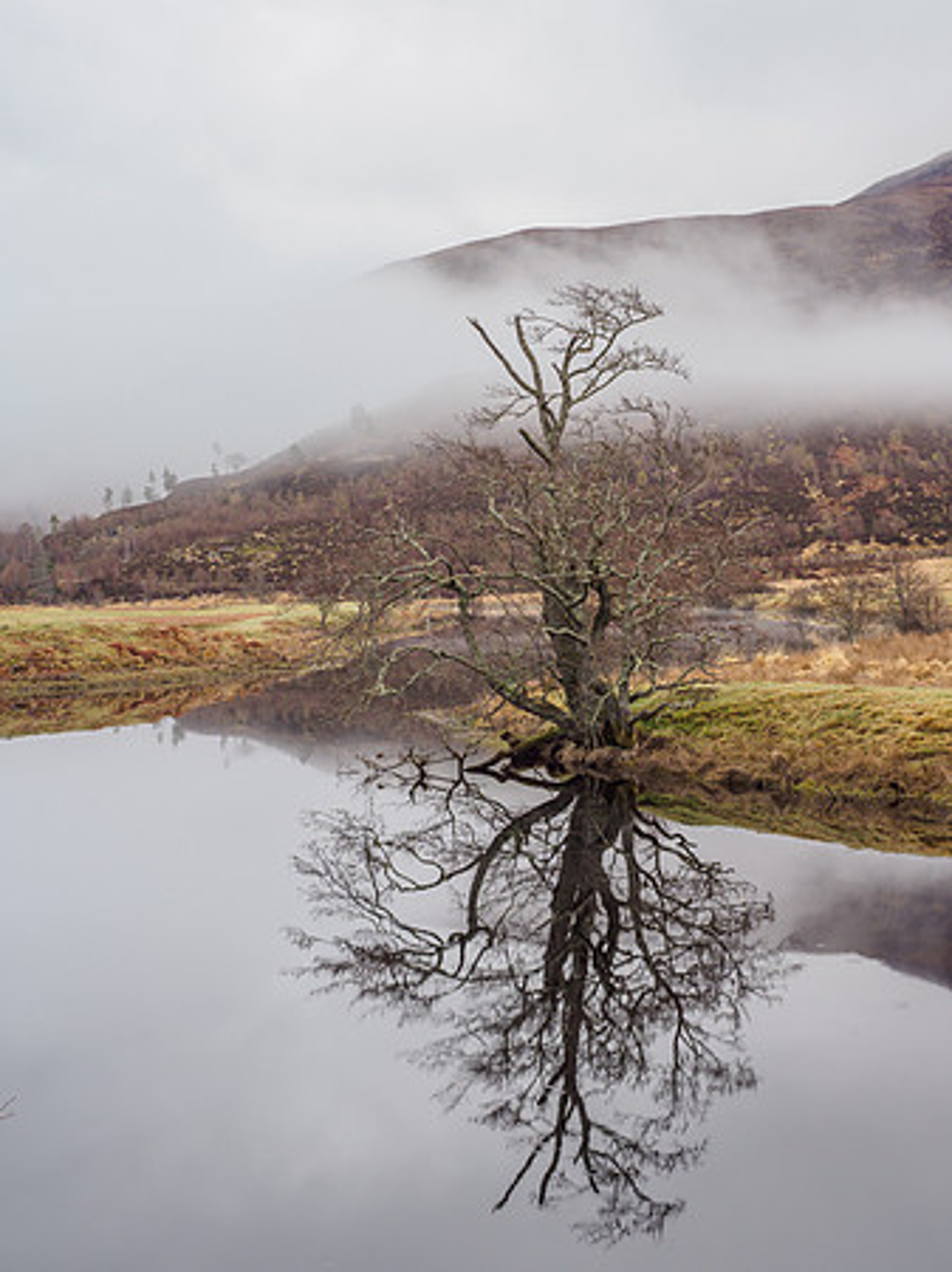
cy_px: 636
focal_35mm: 54
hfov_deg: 27.0
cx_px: 476
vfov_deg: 35.6
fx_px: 1982
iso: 200
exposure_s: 1/20
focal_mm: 27
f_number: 7.1
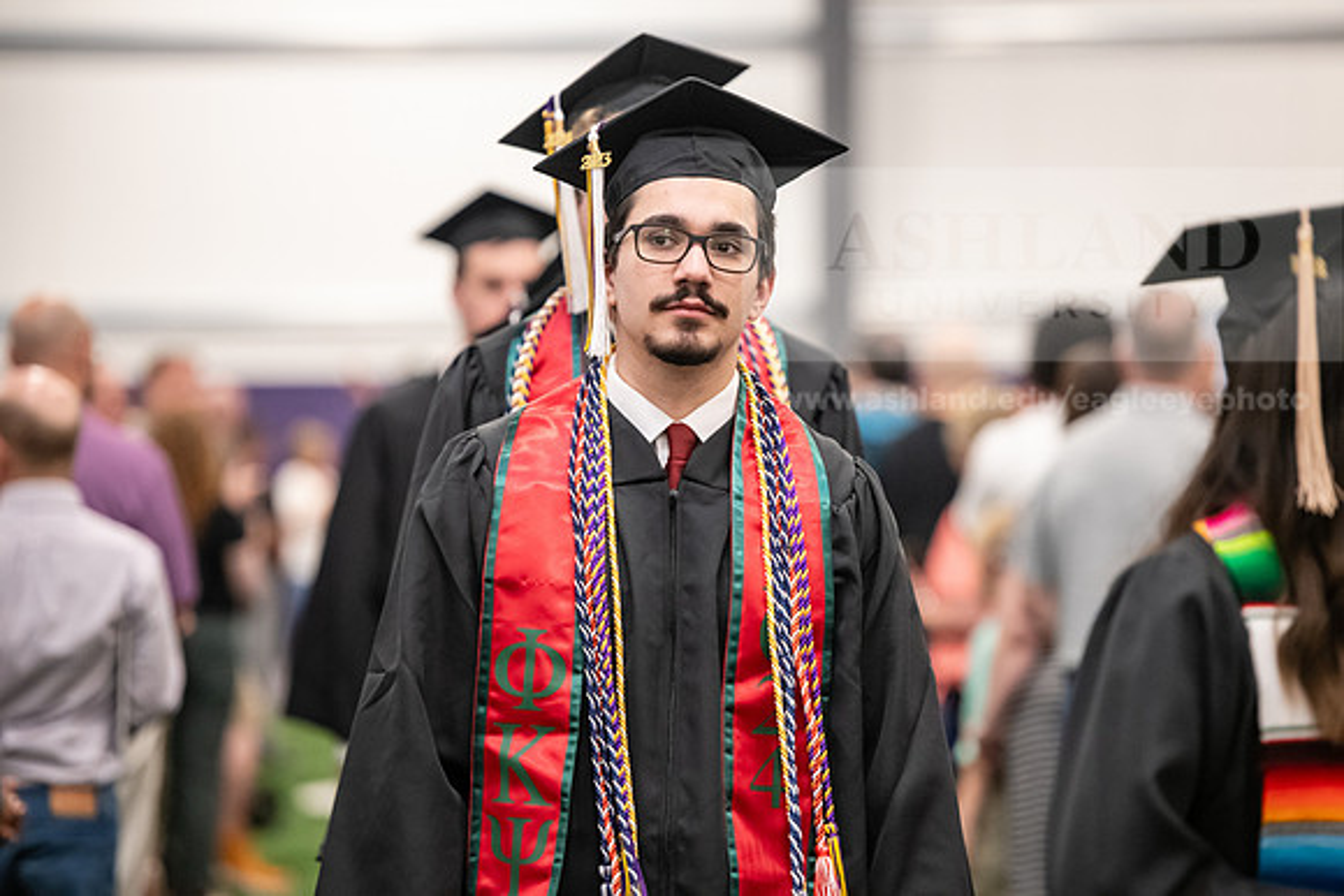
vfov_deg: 7.9
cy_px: 448
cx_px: 672
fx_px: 6535
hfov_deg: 11.7
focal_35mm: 175
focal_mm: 175
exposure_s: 1/200
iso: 3200
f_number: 3.2
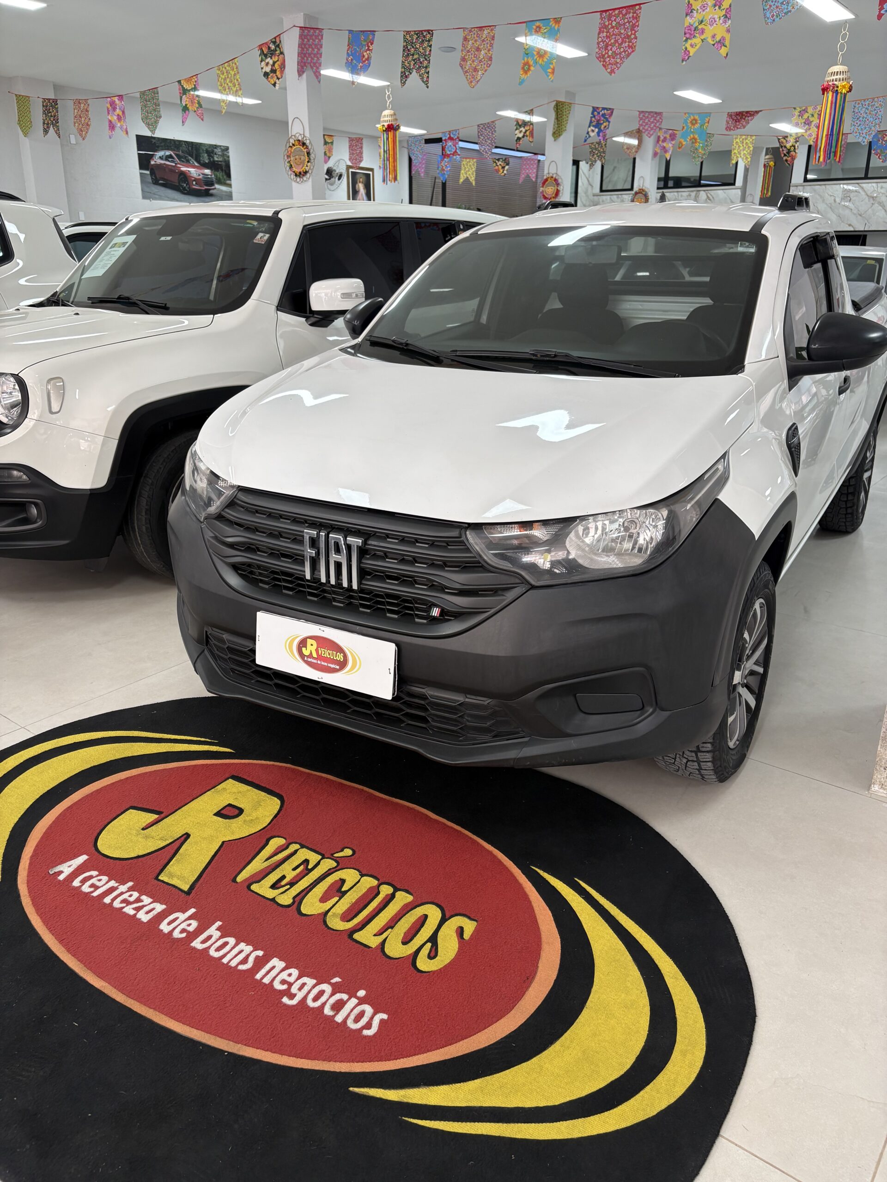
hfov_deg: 53.1
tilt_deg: -19.9
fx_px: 888
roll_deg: -1.1
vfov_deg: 67.3
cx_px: 444
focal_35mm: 26
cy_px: 591
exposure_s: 1/60
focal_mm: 5.96
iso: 80
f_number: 1.6
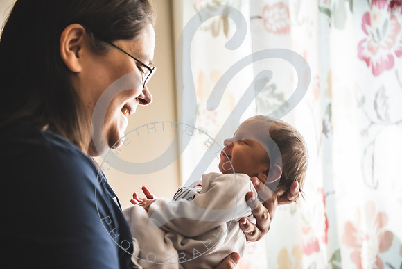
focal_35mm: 70
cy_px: 134
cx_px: 201
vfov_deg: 19.5
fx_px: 782
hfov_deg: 28.8
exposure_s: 1/125
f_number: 2.8
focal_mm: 70
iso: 250
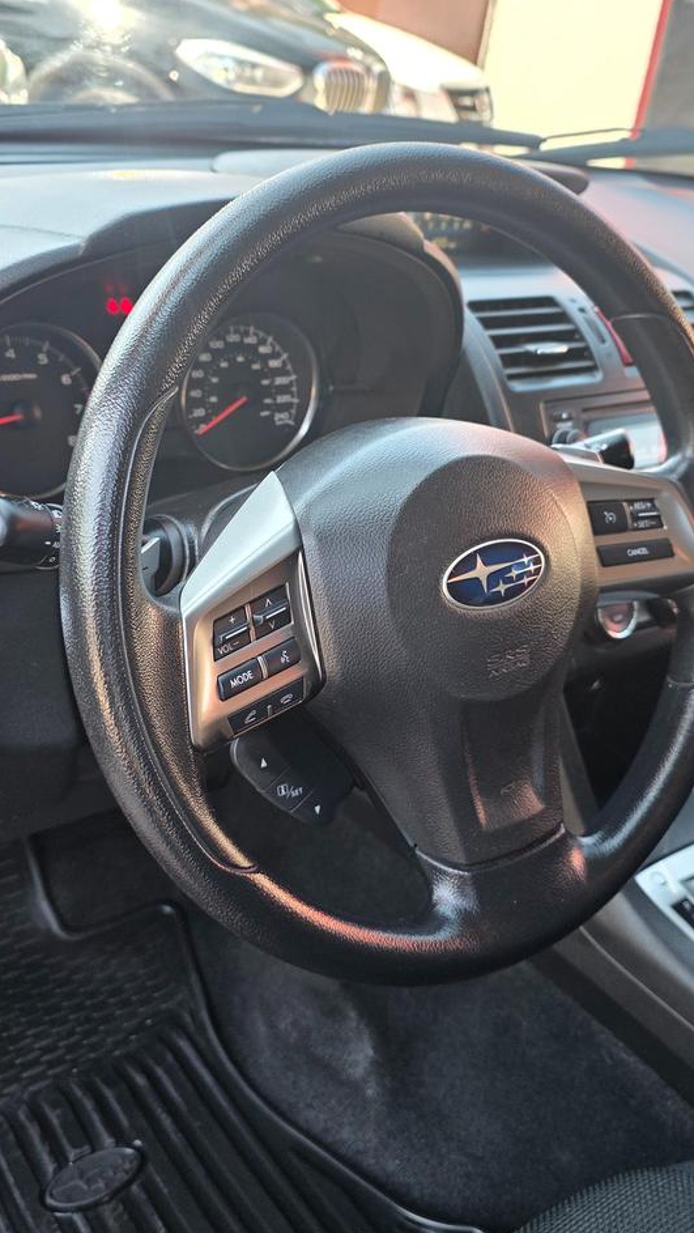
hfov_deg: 34.7
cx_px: 344
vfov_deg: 58.0
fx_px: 1111
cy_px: 618
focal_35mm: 34
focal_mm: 6.3
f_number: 1.7
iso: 100
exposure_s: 1/180
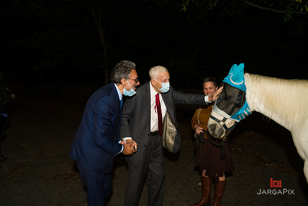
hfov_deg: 58.7
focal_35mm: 32
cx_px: 154
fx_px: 274
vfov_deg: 41.1
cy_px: 103
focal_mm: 32
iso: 1000
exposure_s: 1/125
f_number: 3.2
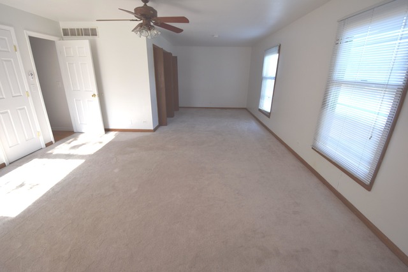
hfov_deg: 100.4
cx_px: 204
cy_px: 136
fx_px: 170
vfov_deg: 77.4
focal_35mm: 15
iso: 400
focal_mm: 10
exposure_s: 1/80
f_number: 4.5
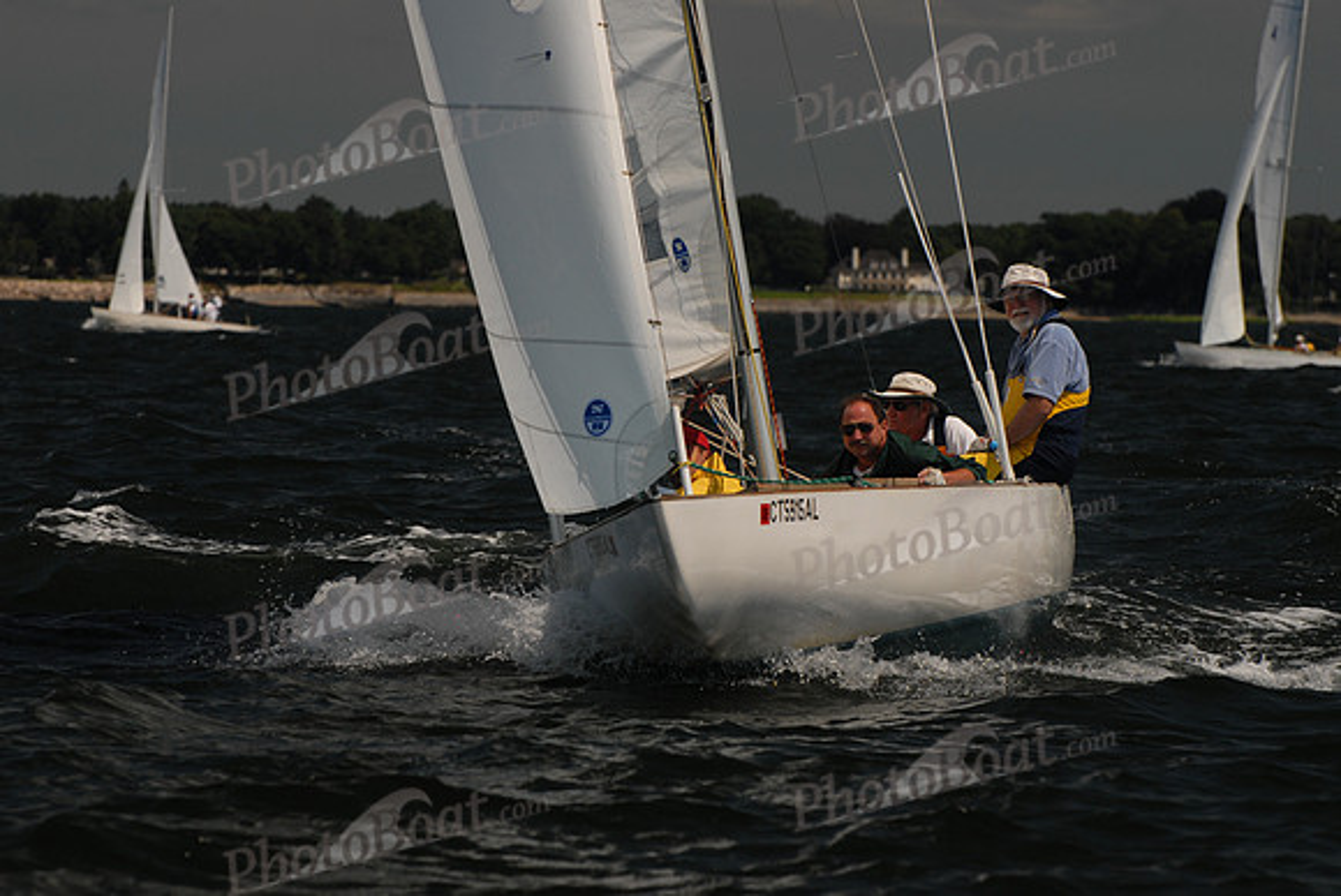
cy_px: 448
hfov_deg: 8.3
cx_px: 670
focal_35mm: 248
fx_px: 9228
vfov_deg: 5.6
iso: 200
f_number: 7.1
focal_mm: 165
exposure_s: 1/500
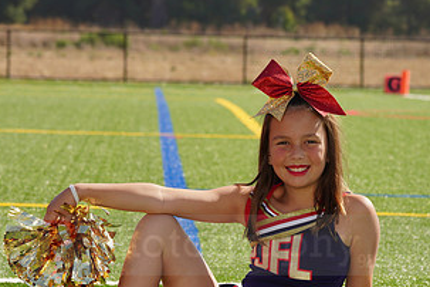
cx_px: 186
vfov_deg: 5.3
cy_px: 233
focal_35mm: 258
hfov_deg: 8.0
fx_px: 3081
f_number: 9
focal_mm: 135
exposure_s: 1/250
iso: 100
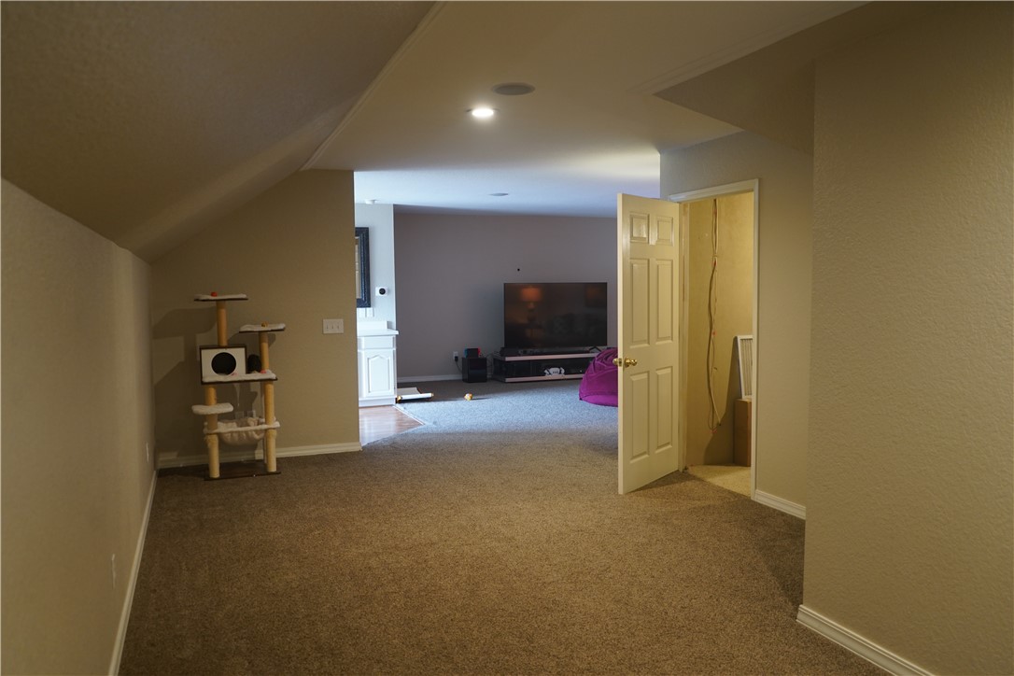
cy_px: 338
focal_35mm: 28
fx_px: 789
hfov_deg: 65.5
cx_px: 507
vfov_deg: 46.4
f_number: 3.5
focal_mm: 28
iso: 1000
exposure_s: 1/25
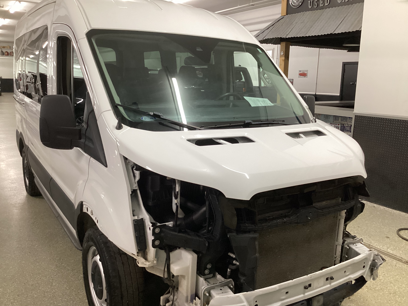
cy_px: 153
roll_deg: -1.3
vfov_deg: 45.4
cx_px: 204
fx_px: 365
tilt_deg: -13.3
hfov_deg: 58.4
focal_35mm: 31
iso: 200
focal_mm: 3.3
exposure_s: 1/60
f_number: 2.4
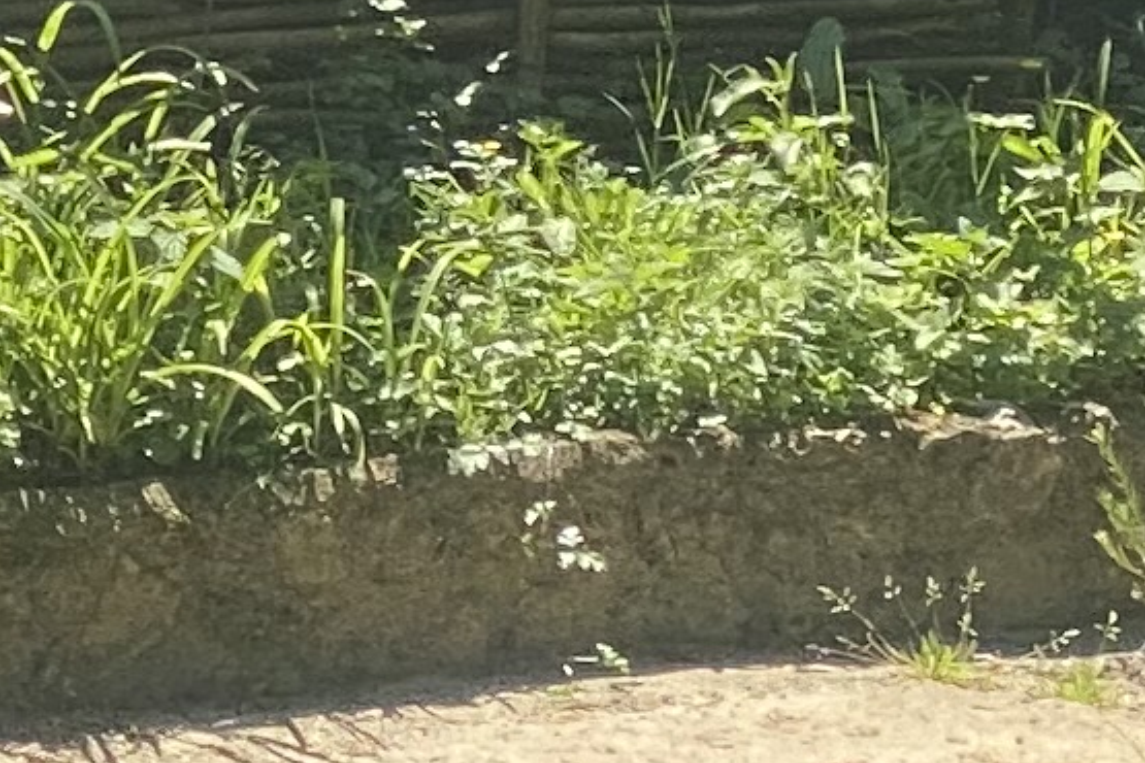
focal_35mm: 393
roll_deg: +0.7
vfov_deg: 3.5
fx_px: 12499
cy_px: -959
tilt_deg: -2.2
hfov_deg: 5.1
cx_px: -1442
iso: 20
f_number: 2
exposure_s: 1/516
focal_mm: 6
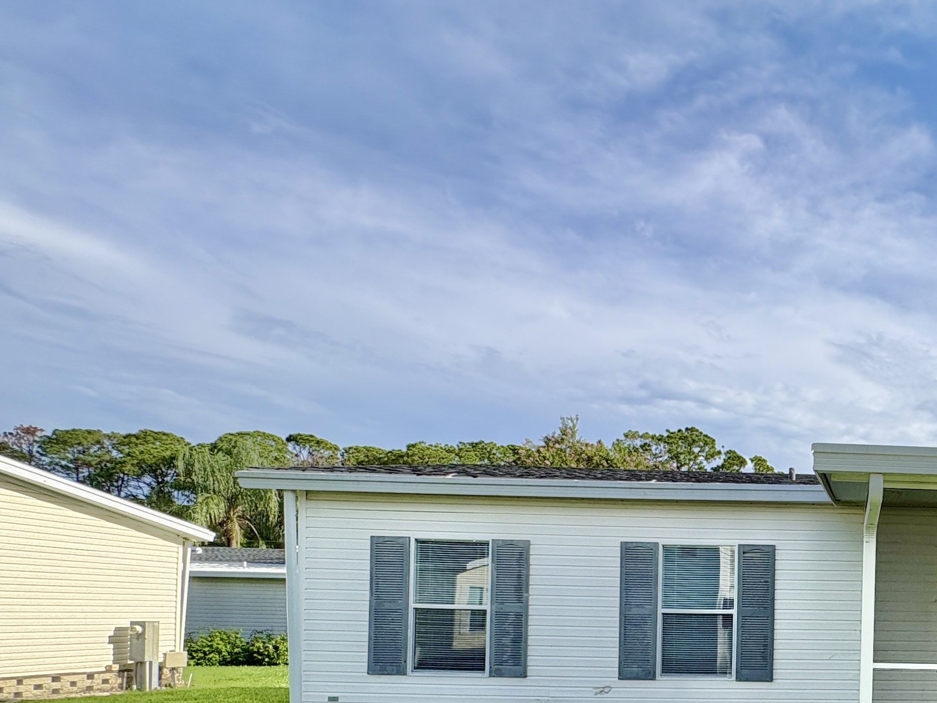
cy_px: 615
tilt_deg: +0.6
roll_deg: -0.3
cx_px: 902
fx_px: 758
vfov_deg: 45.7
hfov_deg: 52.6
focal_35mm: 28
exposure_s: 1/1477
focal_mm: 2.22
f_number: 2.2
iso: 50
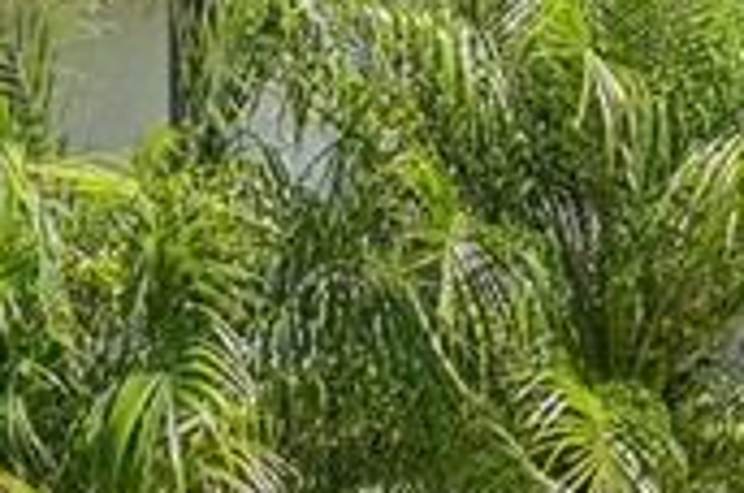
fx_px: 3074
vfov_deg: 9.0
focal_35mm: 149
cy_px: 614
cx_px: 960
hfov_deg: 13.3
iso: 400
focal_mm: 25
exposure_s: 1/800
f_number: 8
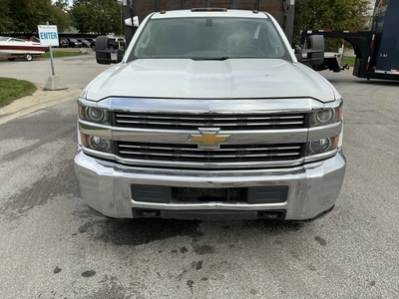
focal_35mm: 28
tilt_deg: -18.3
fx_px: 323
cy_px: 150
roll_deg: +0.2
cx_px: 200
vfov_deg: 49.7
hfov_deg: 63.4
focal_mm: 3
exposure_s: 1/869
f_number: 1.8
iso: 25
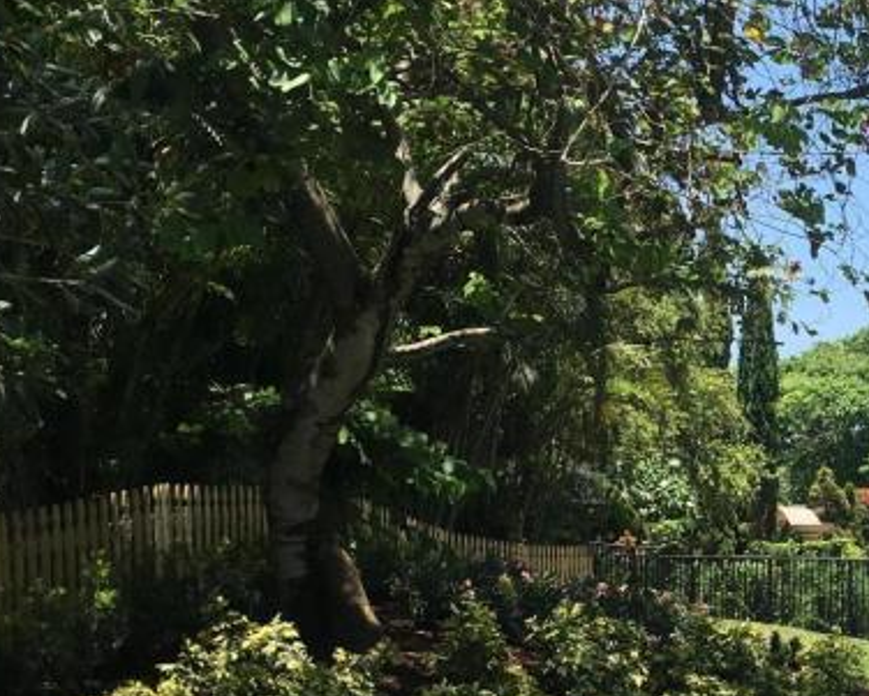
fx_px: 1981
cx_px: 1040
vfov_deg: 19.7
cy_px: 541
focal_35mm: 77
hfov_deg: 22.8
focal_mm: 4.15
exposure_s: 1/1054
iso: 25
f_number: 2.2
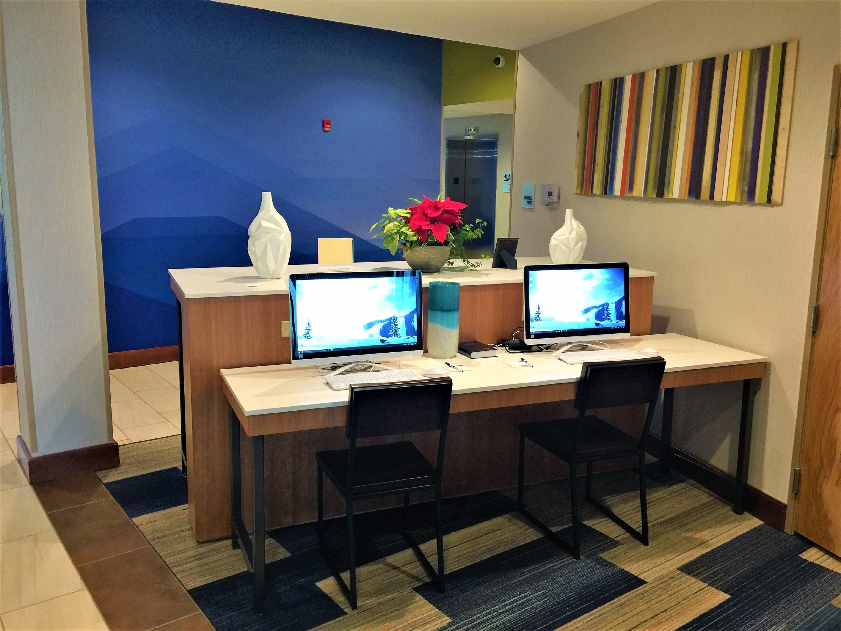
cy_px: 316
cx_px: 420
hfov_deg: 61.7
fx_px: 705
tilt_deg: -10.9
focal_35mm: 29
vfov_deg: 48.2
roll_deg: -1.0
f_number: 2.2
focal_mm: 4.15
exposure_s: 1/15
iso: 64
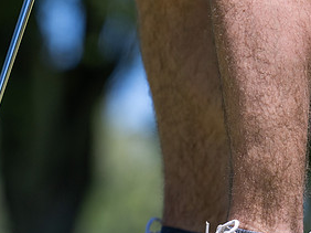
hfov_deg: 5.5
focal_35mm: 357
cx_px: -23
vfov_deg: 4.2
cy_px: 140
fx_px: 3205
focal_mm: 140
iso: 250
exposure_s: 1/3200
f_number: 2.8
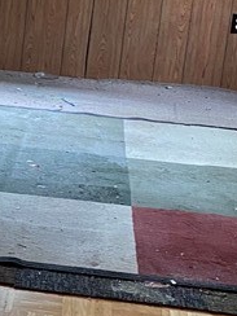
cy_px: 158
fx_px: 995
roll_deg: -0.6
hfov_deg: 12.4
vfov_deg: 18.0
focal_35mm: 109
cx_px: -192
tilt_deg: -15.5
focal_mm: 4.25
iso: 400
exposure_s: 1/60
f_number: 1.8
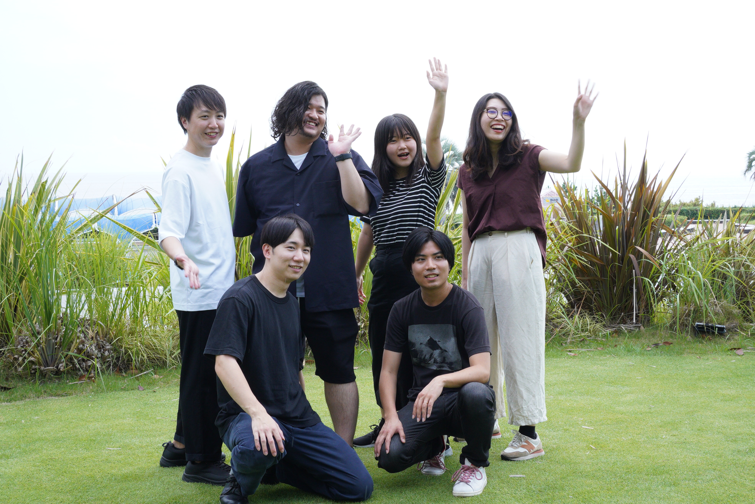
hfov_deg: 38.2
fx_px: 1090
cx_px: 378
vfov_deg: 26.0
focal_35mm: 52
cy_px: 252
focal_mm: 35
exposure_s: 1/250
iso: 800
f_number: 13
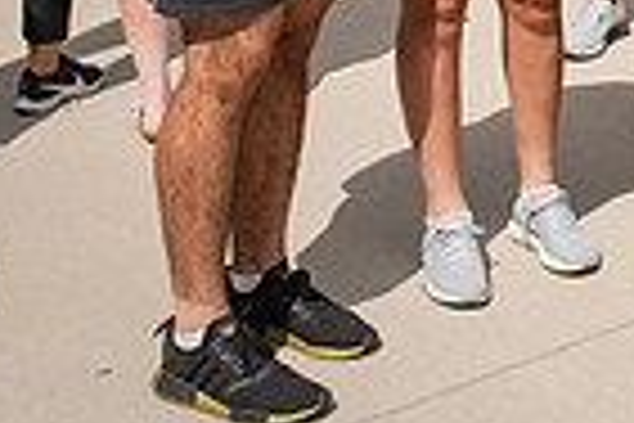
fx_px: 1884
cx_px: 742
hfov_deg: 18.2
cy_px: -326
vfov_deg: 11.9
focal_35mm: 107
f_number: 7.1
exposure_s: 1/400
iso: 100
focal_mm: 26
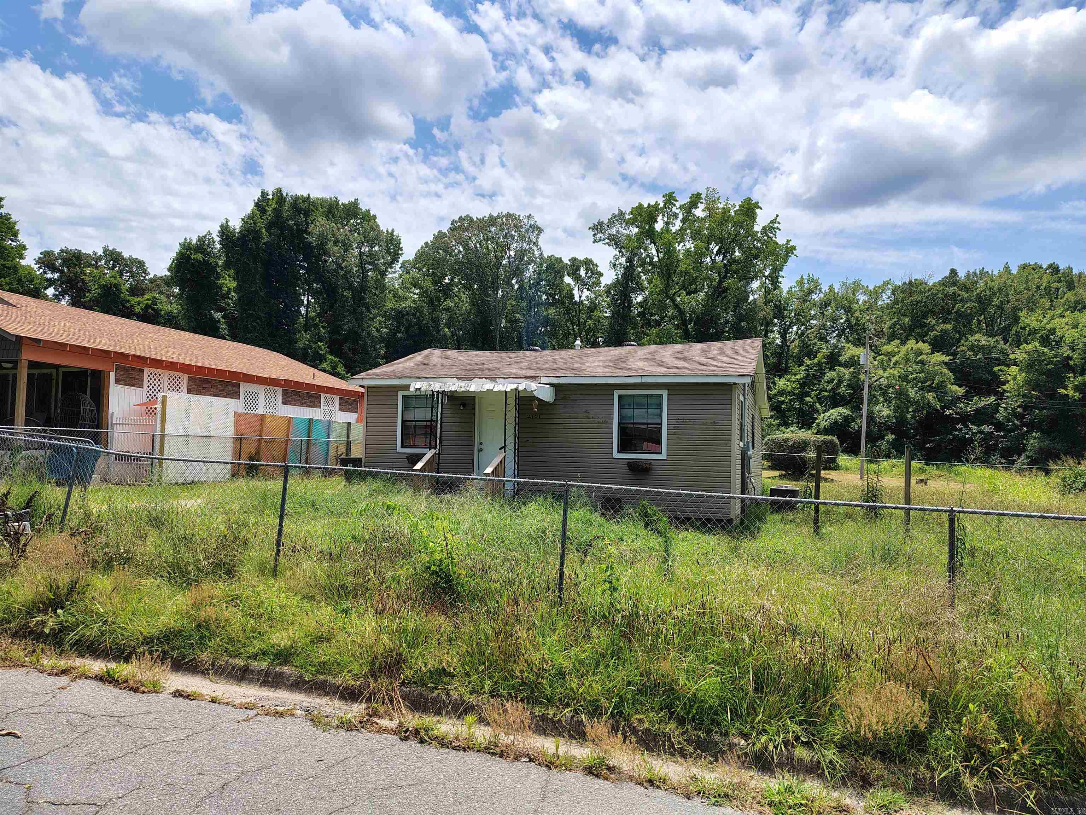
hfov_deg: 71.6
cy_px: 408
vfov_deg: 56.8
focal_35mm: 24
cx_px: 543
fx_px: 753
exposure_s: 1/1442
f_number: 1.8
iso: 101
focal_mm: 5.56
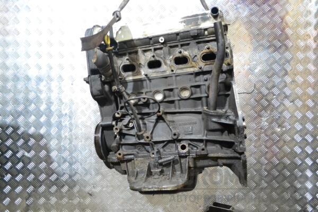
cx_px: 159
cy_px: 106
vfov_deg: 43.6
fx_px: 265
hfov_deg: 61.9
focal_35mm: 30
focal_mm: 20
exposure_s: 1/30
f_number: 3.8
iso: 2500
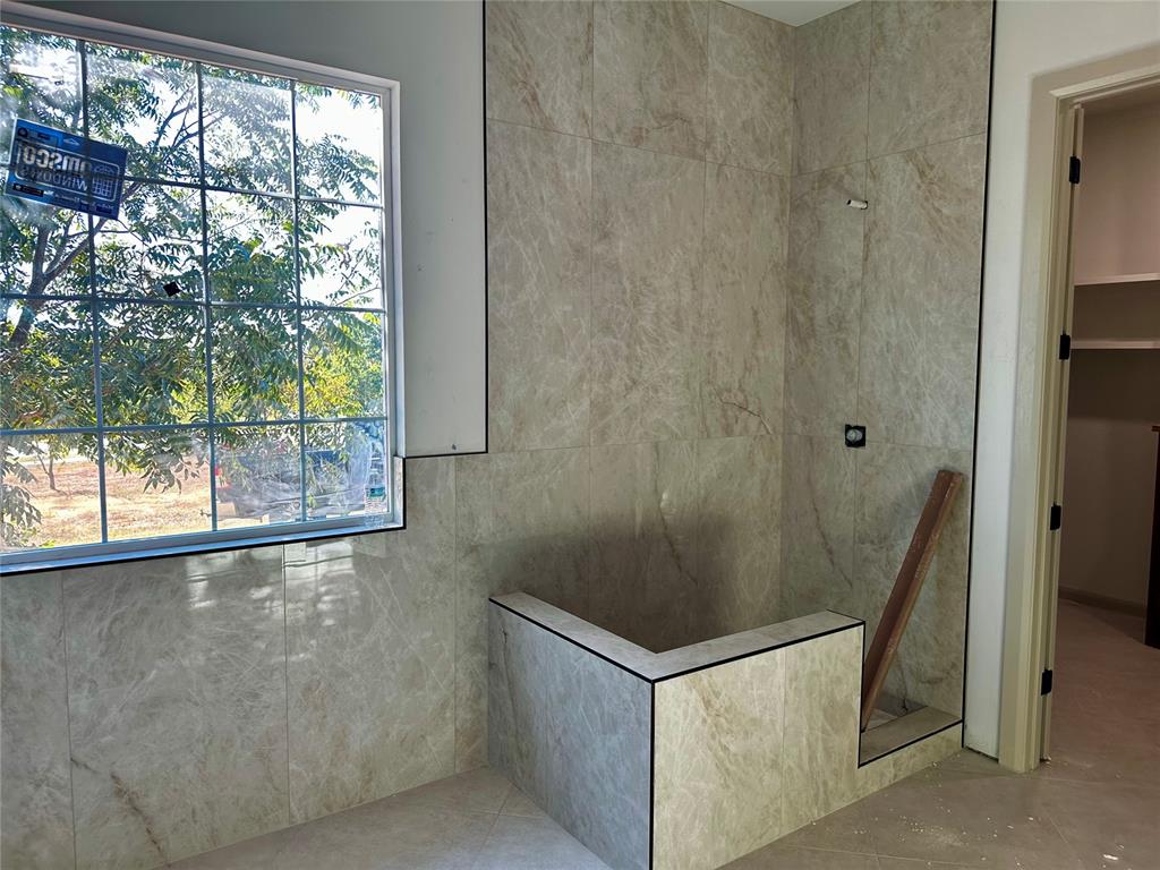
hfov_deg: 71.6
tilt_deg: -2.5
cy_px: 435
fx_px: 804
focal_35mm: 24
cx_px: 580
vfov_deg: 56.8
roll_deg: -0.7
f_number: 1.78
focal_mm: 6.86
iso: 80
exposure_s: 1/168
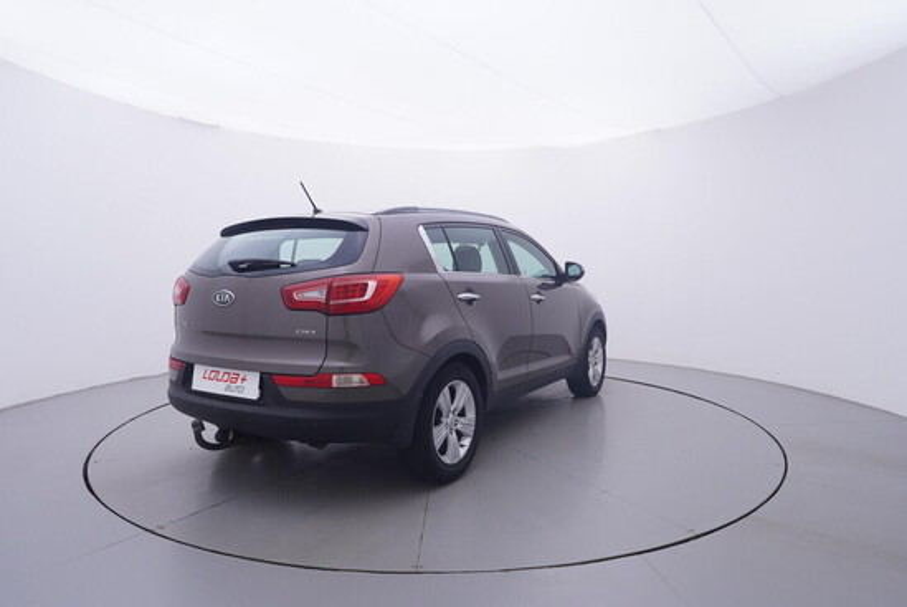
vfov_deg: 56.2
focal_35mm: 22
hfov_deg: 77.3
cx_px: 454
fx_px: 567
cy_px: 304
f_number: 5
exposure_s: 1/80
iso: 200
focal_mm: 15
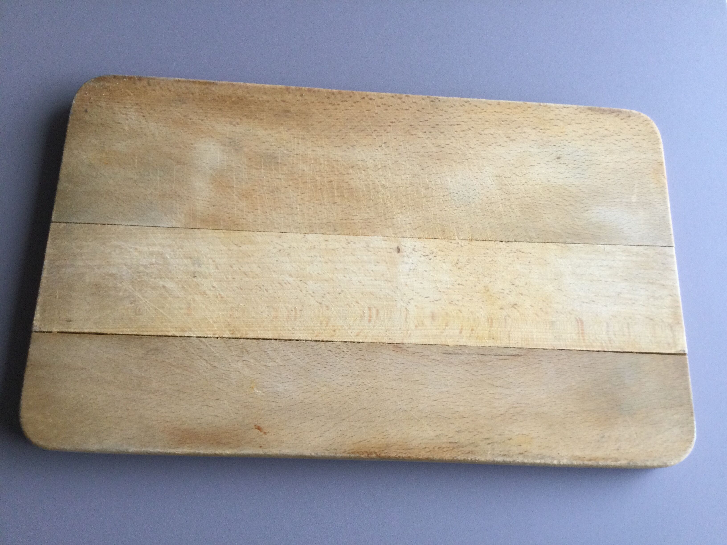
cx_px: 364
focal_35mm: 31
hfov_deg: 58.4
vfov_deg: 45.4
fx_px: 651
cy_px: 272
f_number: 2.4
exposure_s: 1/33
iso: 32
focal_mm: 3.3
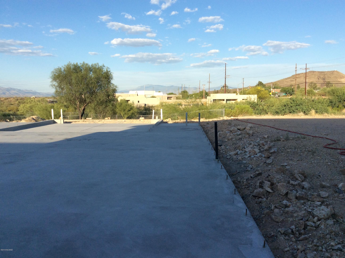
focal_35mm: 32
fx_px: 318
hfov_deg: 56.9
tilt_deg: -6.5
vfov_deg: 44.1
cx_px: 172
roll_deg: +0.8
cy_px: 129
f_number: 2.4
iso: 32
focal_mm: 3.3
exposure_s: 1/923
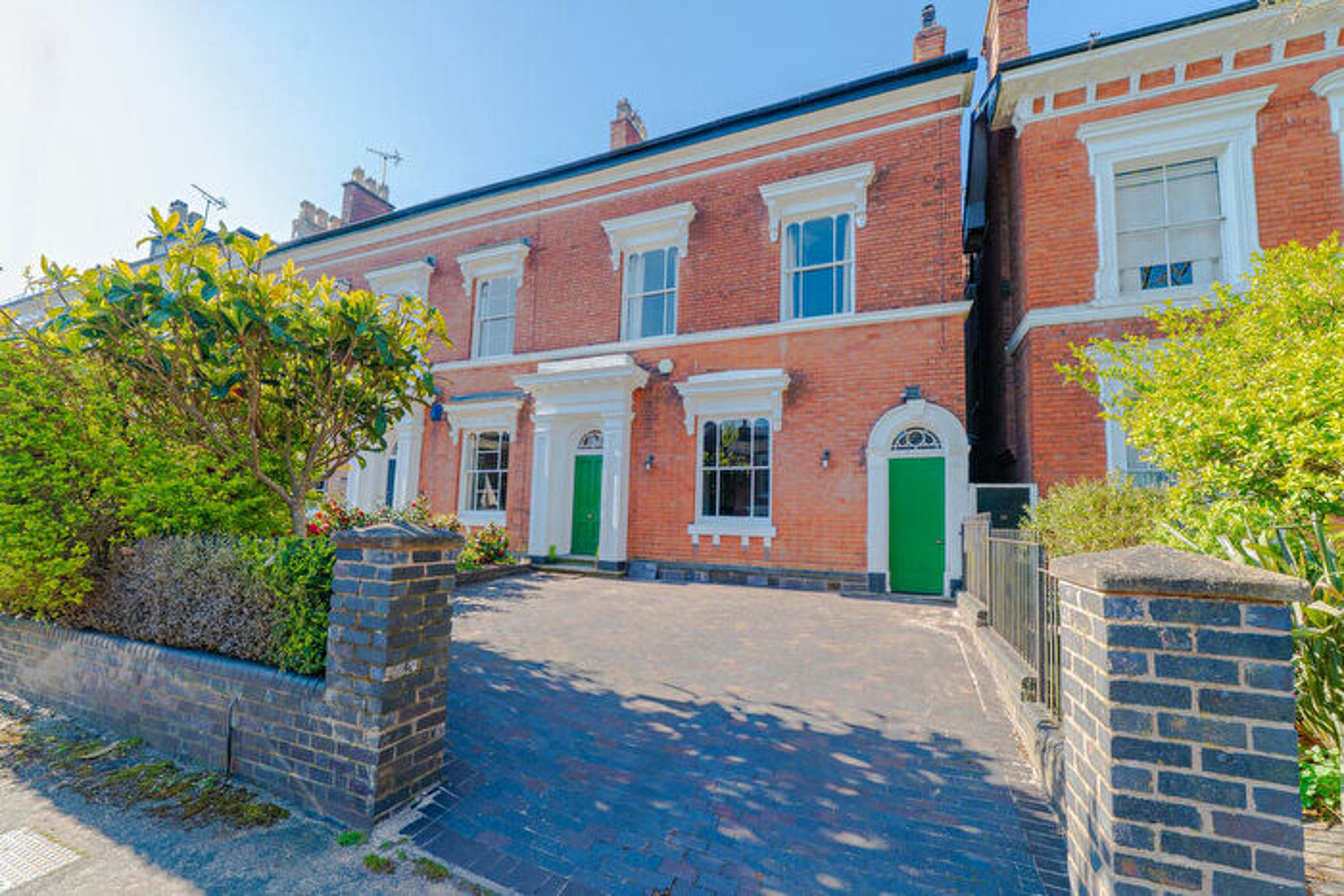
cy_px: 448
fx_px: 448
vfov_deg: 90.0
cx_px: 672
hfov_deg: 112.6
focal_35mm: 12
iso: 100
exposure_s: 1/90
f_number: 6.7
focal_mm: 12
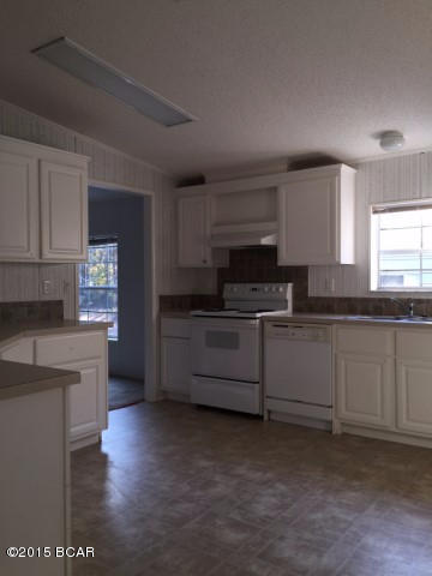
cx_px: 216
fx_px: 483
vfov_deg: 61.7
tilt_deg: -0.4
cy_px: 288
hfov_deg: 48.2
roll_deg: -0.2
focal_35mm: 29
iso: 32
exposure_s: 1/30
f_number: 2.2
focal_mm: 4.15
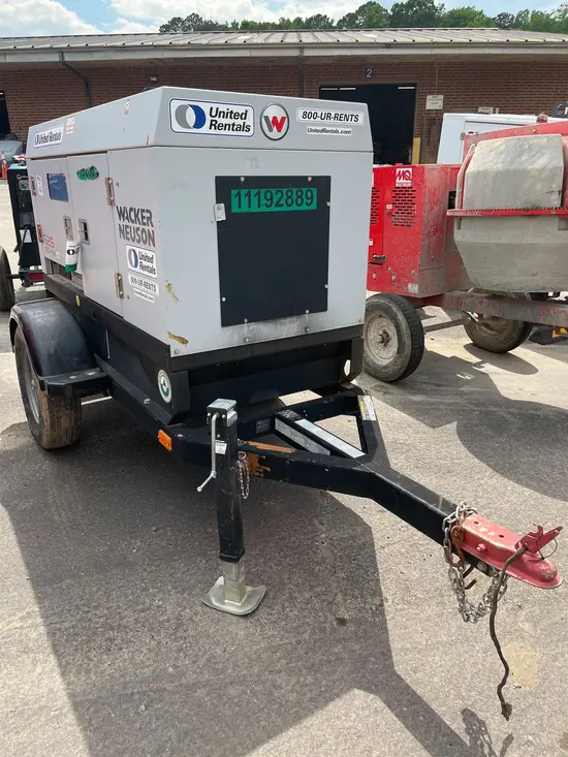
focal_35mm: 26
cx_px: 284
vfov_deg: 67.3
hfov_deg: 53.1
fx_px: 569
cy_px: 378
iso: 50
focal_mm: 5.1
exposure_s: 1/1623
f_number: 1.6
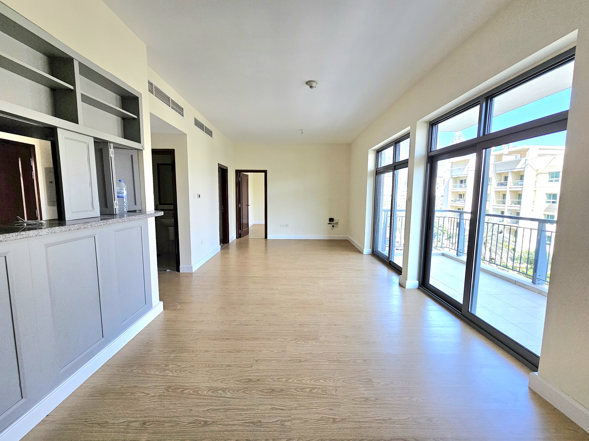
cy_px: 220
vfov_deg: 89.9
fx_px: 221
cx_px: 294
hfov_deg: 106.2
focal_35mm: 13
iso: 80
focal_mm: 2.2
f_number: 2.2
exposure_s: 1/200
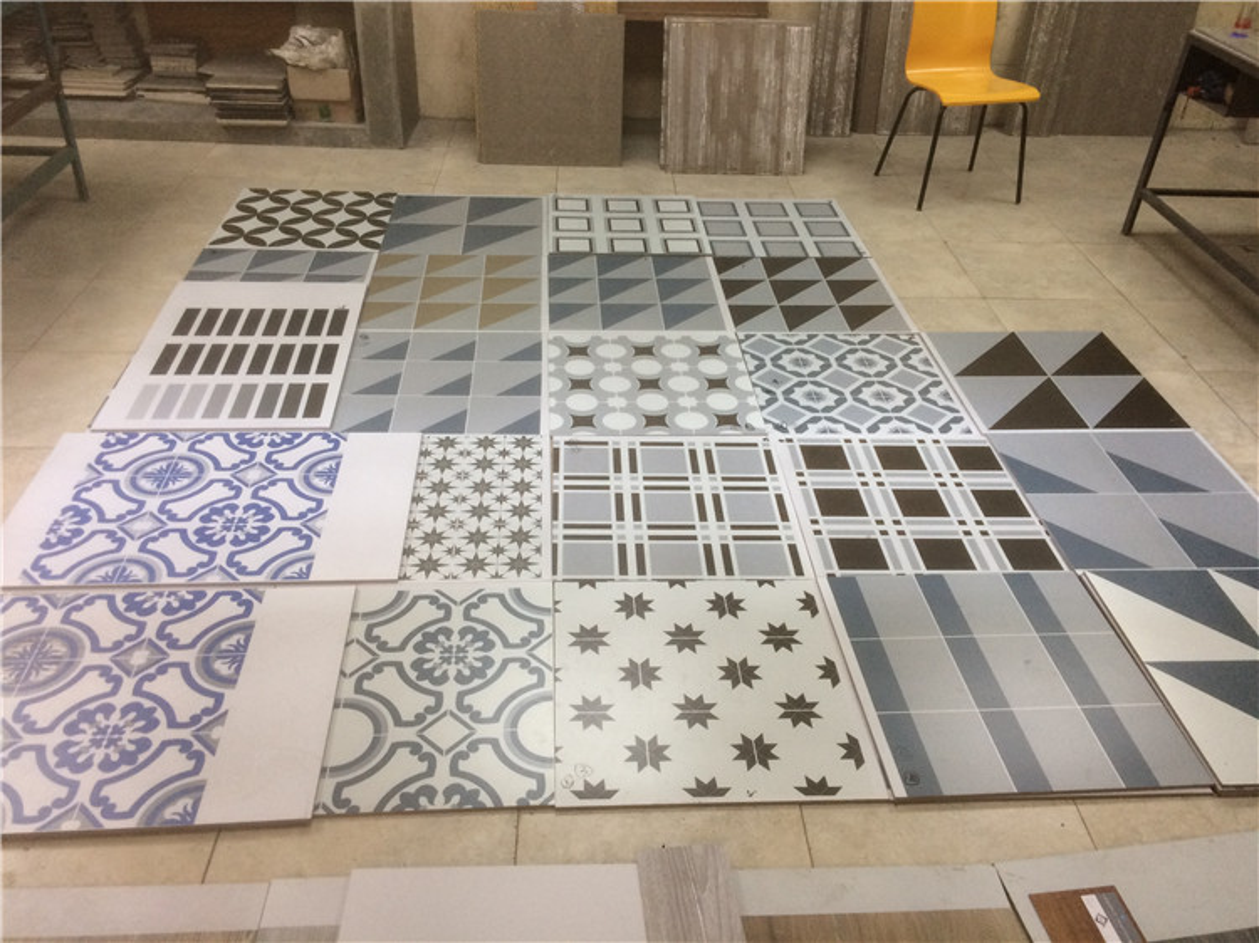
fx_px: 1054
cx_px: 630
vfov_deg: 48.2
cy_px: 472
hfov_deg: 61.7
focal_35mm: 29
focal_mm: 4.15
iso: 64
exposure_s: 1/33
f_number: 2.2
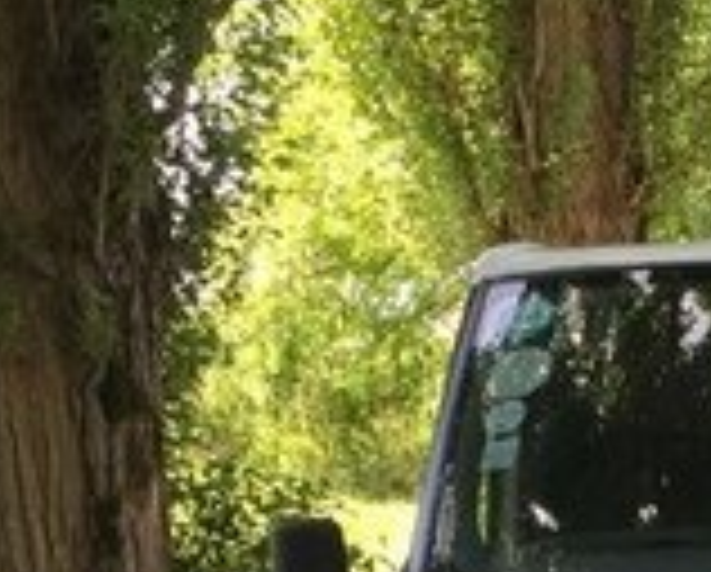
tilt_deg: -12.4
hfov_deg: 15.6
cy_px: 962
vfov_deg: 12.2
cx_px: 882
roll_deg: -4.3
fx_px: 2488
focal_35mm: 118
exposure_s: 1/191
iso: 32
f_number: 2.2
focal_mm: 4.15
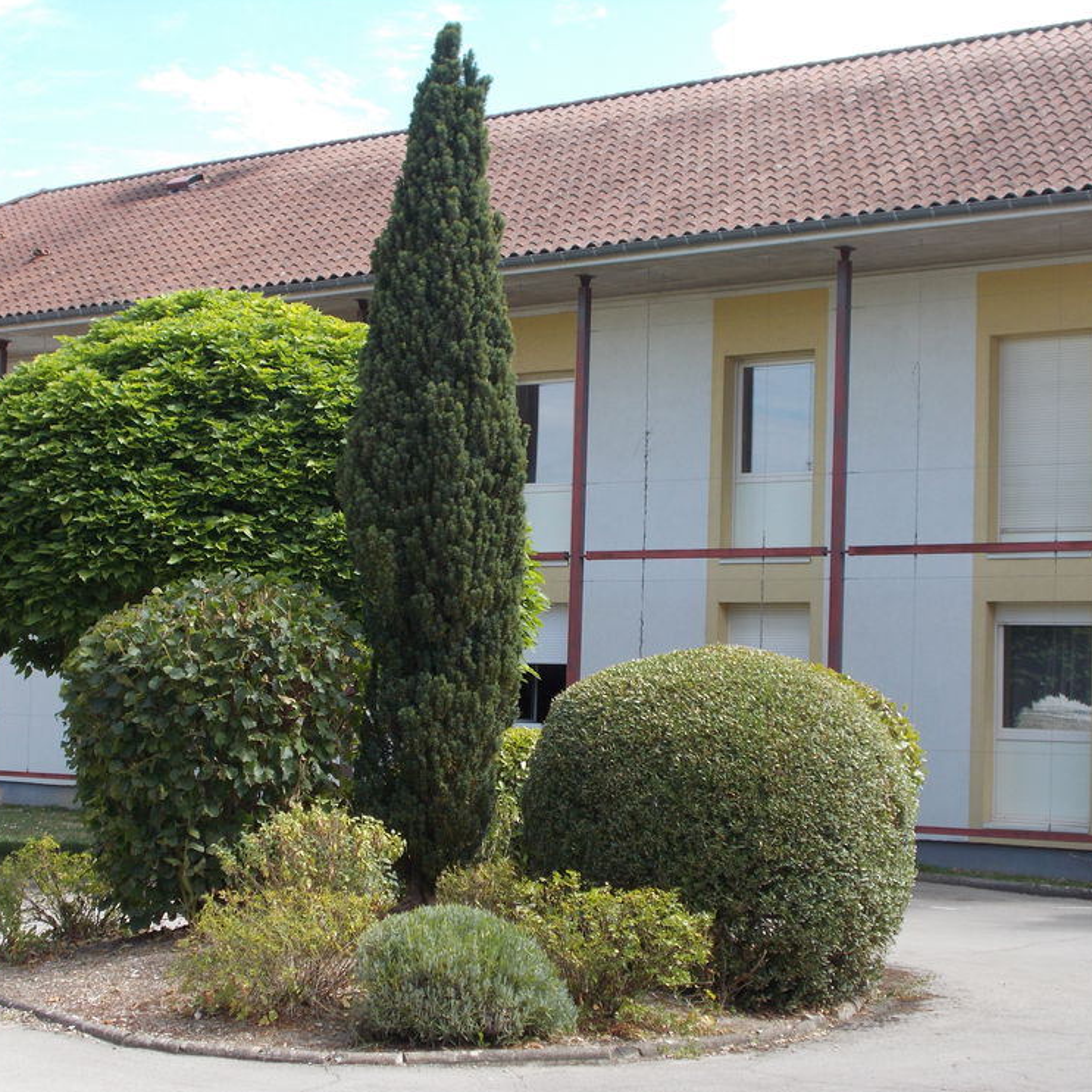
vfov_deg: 25.0
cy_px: 548
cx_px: 435
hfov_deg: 25.0
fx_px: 2463
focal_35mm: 69
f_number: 4.9
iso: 80
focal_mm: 10.3
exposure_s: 1/160
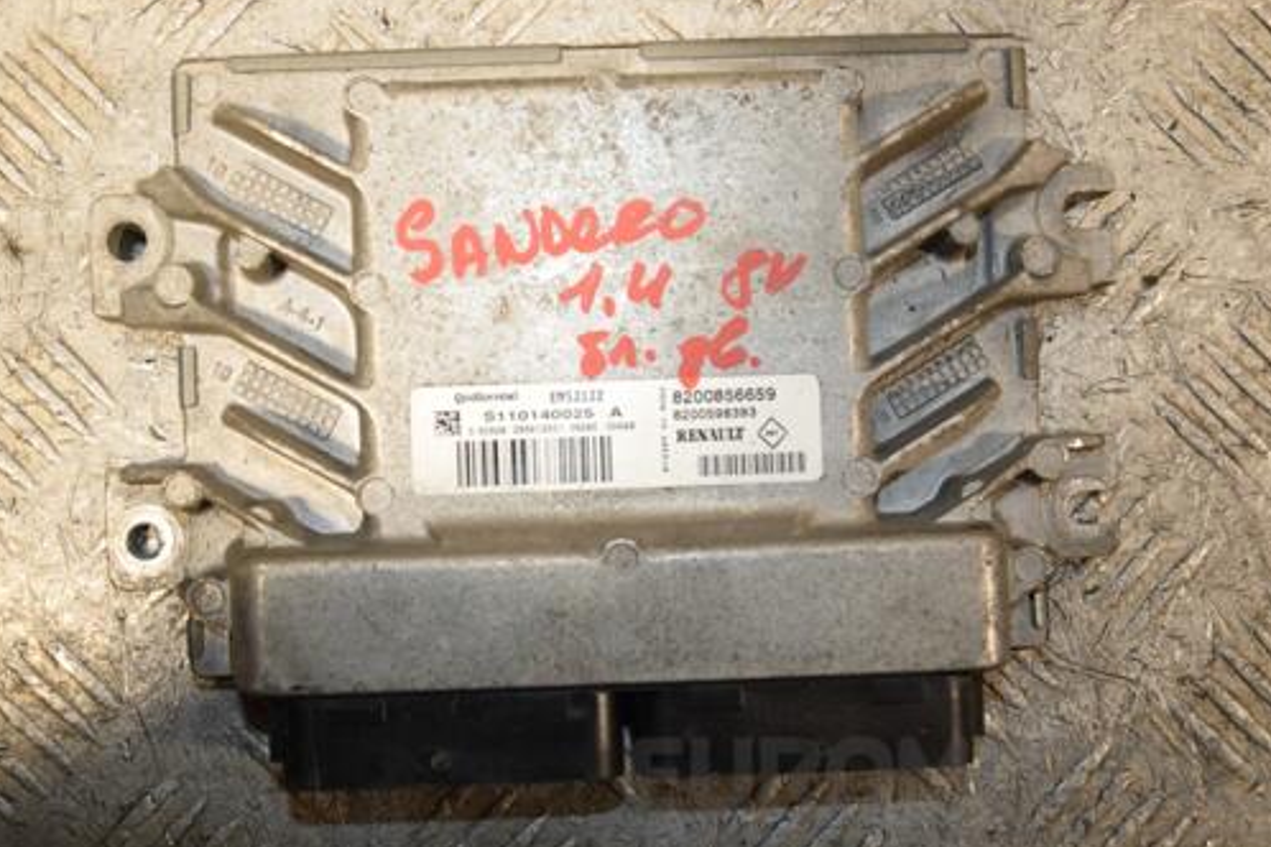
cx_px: 584
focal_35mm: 47
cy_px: 436
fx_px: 1659
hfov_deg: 41.9
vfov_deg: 28.6
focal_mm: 26
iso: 800
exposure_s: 1/200
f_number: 5
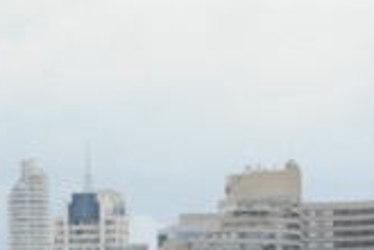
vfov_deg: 2.2
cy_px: 407
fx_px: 6586
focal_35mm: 634
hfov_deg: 3.2
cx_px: 406
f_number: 11
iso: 800
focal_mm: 102
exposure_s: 1/500
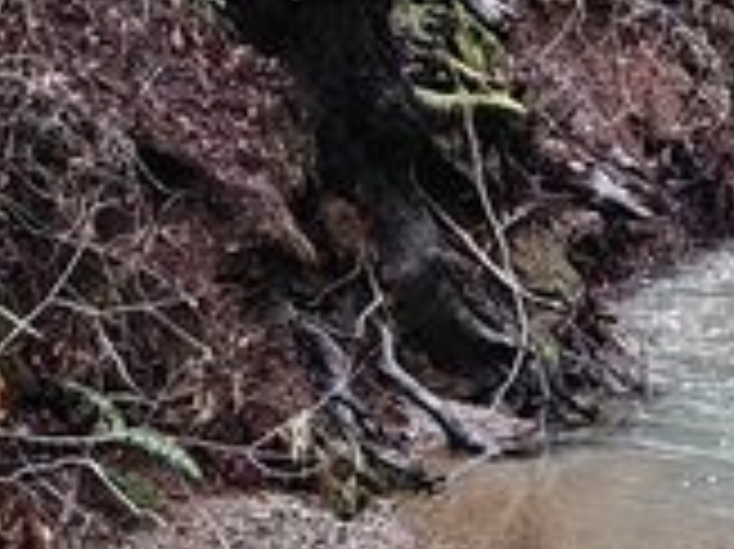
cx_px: 684
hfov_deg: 10.4
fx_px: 4005
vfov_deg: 7.8
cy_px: 216
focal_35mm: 189
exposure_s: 1/50
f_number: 1.8
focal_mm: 5.59
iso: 1600
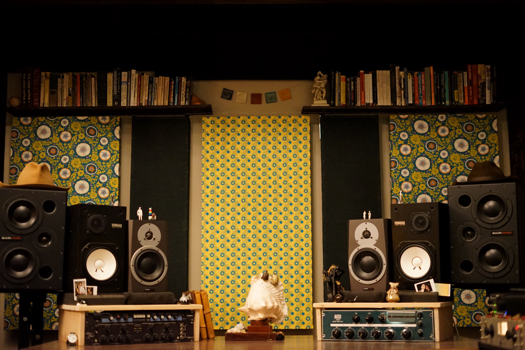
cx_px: 262
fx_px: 729
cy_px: 175
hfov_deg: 39.6
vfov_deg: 27.0
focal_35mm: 50
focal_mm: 50
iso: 6400
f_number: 2
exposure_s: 1/80
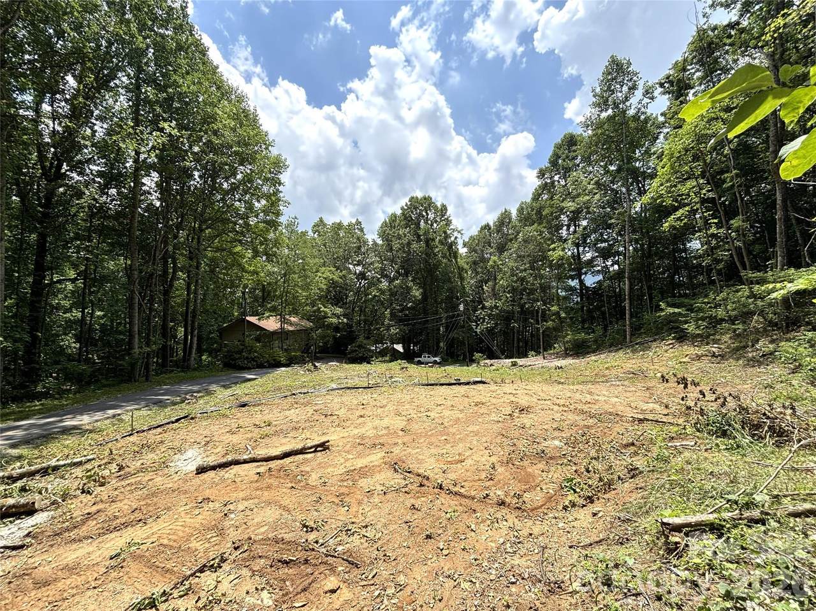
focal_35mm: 13
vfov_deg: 89.9
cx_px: 408
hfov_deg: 106.2
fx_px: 306
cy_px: 306
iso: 25
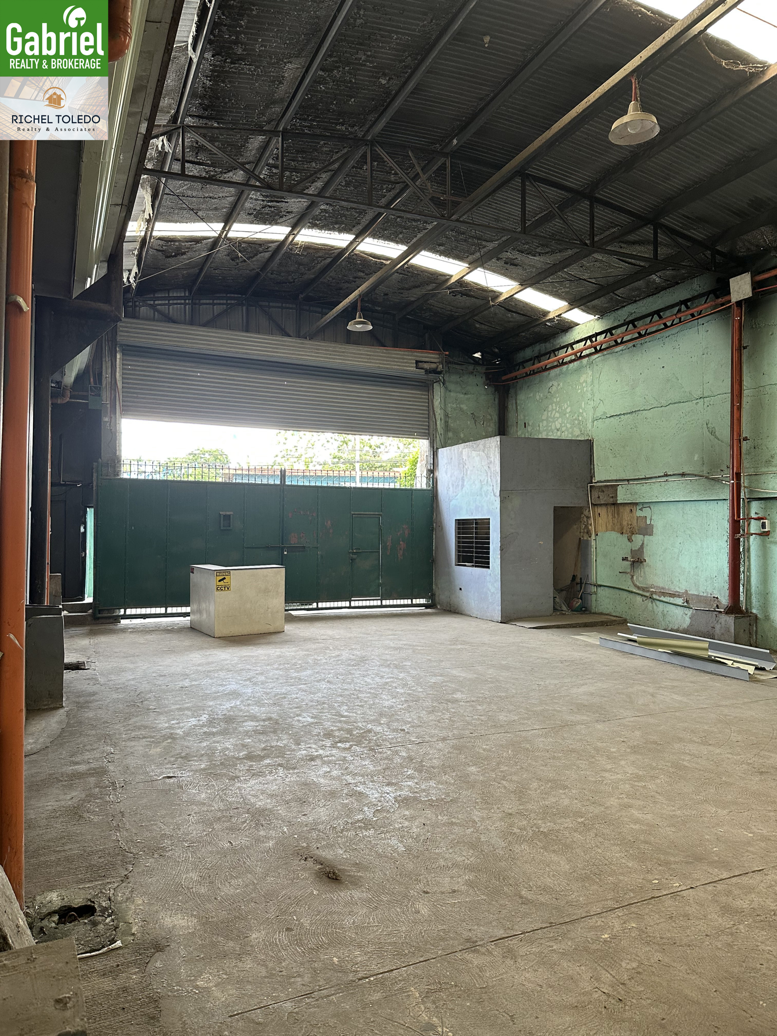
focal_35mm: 24
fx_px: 718
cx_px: 388
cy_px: 518
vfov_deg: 71.6
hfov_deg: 56.8
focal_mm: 6.86
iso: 250
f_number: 1.78
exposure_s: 1/97
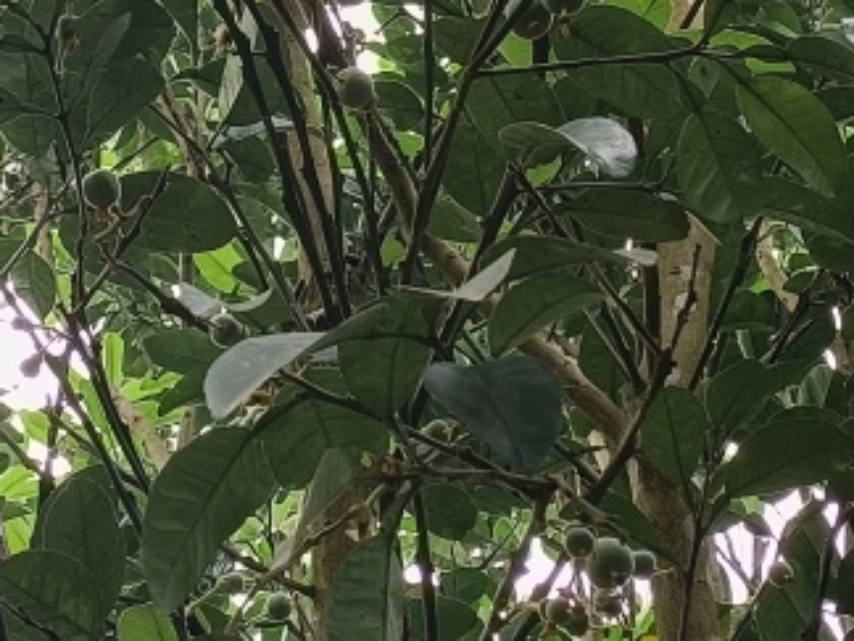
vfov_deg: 12.5
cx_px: 427
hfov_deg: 17.0
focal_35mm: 116
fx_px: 2862
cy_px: -116
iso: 155
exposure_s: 1/100
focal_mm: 4.7
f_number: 1.7
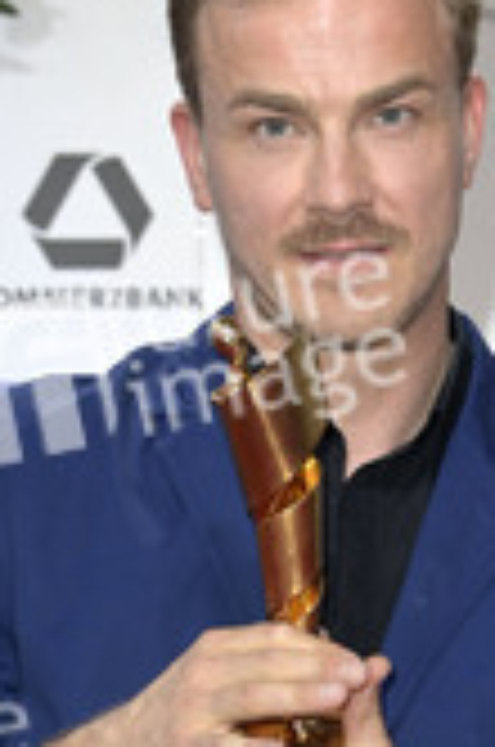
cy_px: 585
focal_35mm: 222
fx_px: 4598
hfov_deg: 6.2
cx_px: 306
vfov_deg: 9.3
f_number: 6.3
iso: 800
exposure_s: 1/250
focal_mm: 92
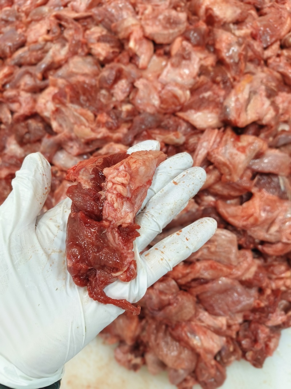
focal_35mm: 23
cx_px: 146
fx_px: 258
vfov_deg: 73.9
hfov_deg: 58.9
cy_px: 194
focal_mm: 5.6
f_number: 4
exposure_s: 1/100
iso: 685
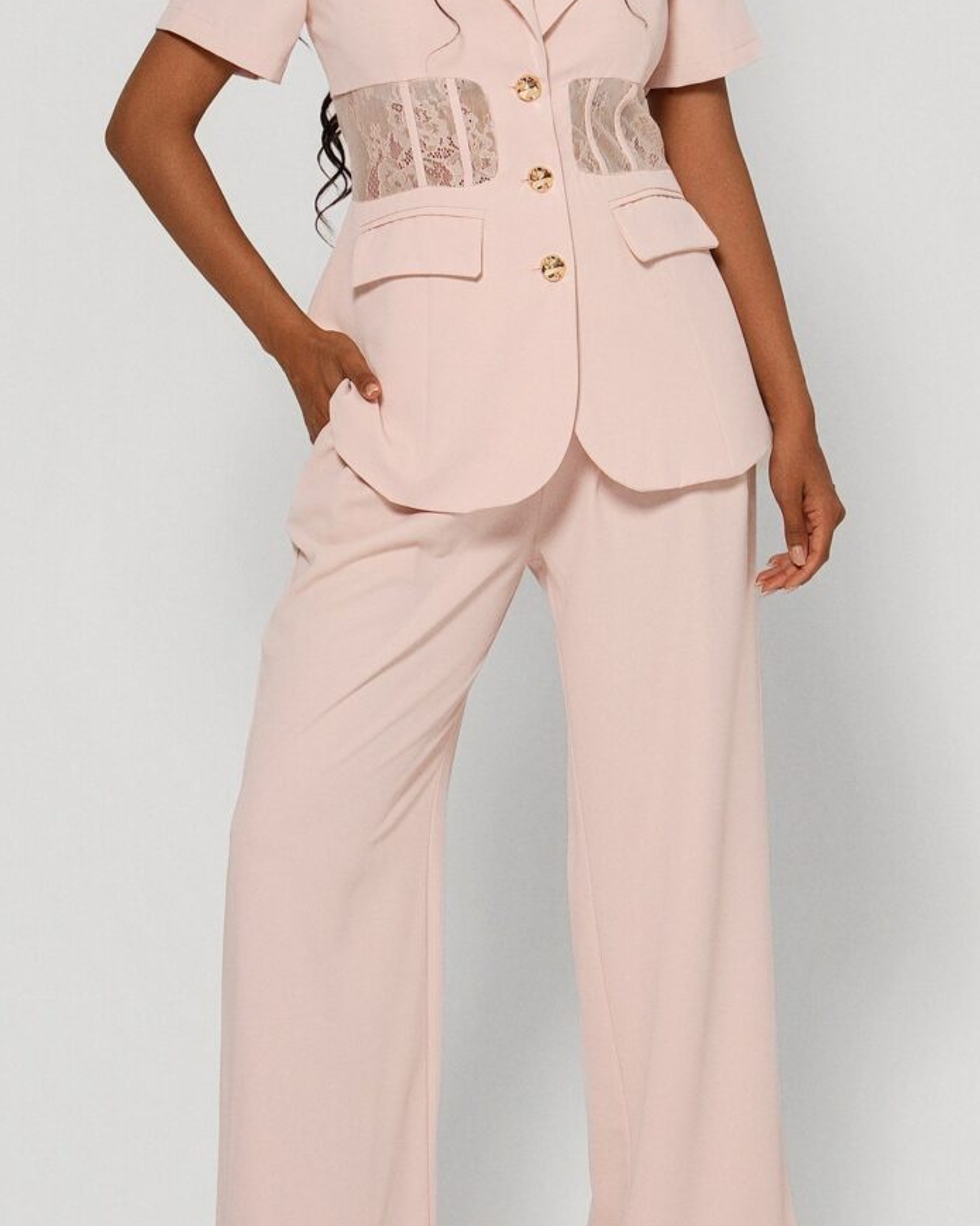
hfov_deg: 11.0
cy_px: 444
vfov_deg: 13.7
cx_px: 484
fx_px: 5077
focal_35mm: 140
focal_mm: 72
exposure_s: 1/160
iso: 100
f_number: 9
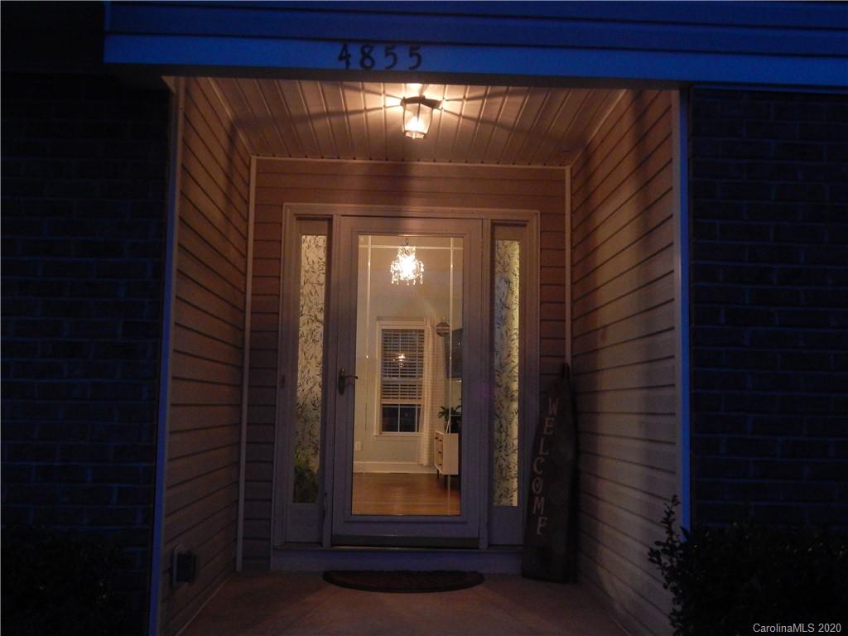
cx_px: 424
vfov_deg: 37.7
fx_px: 931
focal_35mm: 38
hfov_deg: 49.0
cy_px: 318
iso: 800
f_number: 3.4
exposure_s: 1/13
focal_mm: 6.8
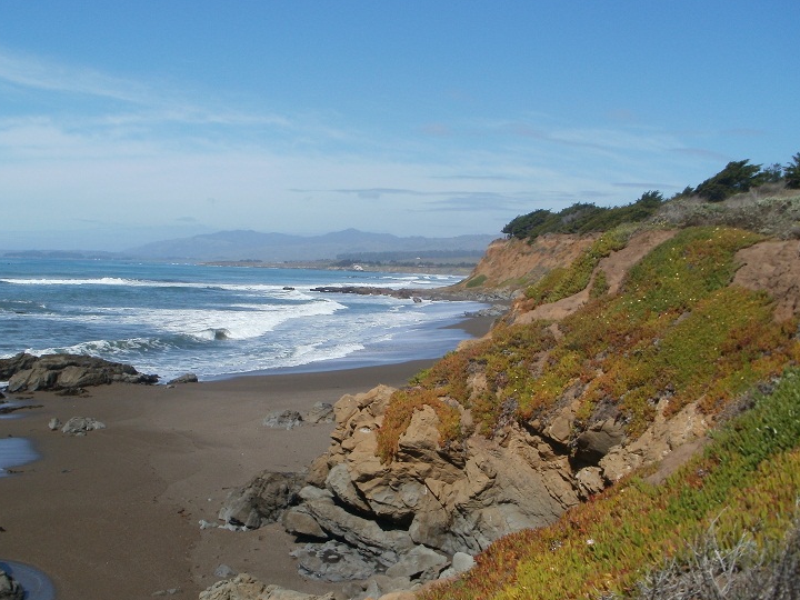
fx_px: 924
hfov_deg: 46.7
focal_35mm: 40
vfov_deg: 36.0
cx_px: 363
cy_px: 300
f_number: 5.6
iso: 100
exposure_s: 1/800
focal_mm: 6.3
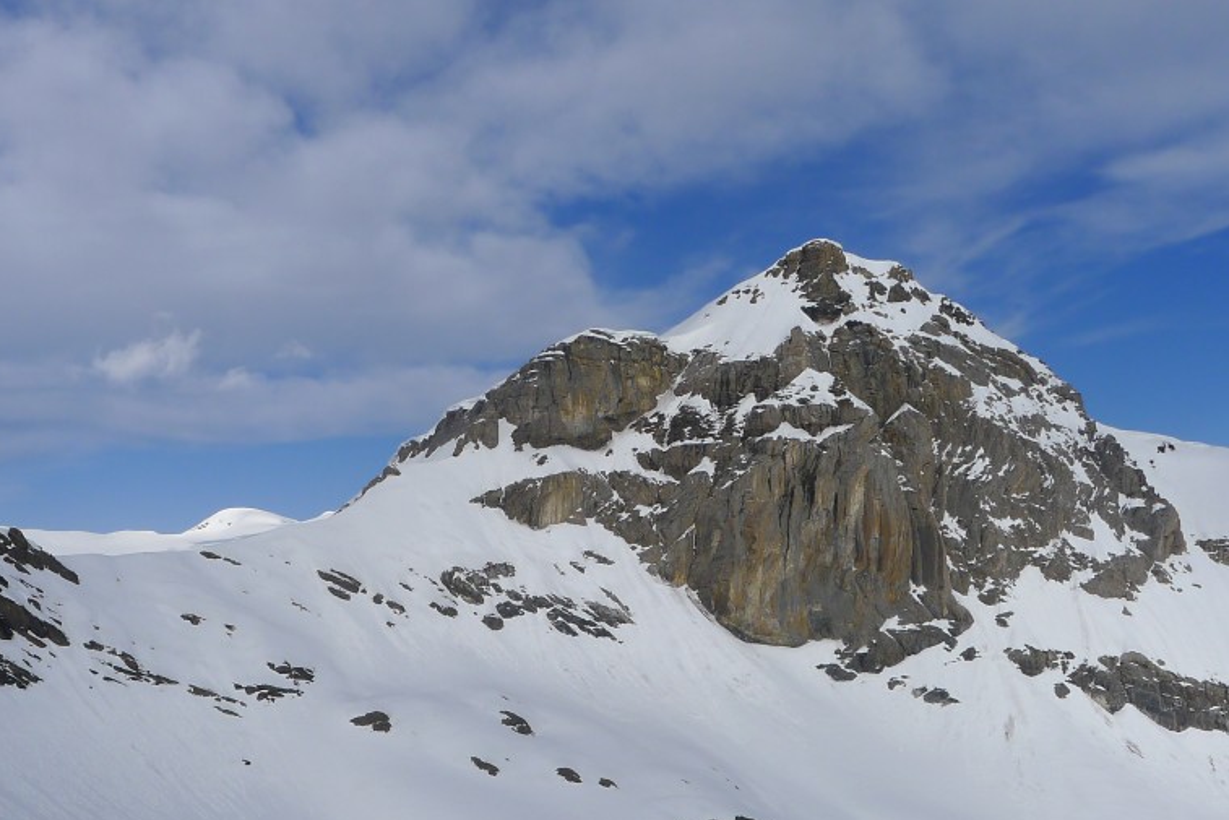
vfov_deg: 34.3
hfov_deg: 49.6
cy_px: 622
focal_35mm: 38
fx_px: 1297
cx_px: 387
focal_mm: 5.1
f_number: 5
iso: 80
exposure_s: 1/1000
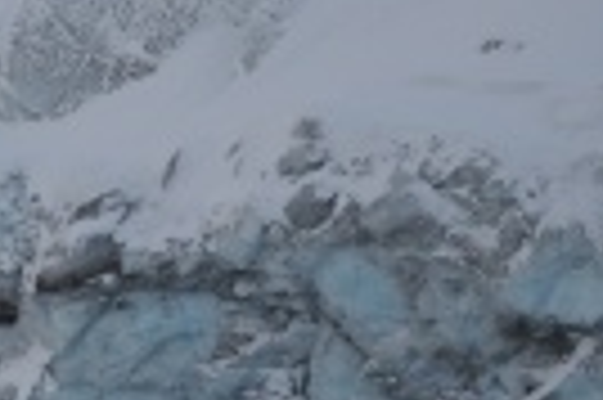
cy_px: 510
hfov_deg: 4.1
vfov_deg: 2.7
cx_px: -382
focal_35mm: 501
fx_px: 8381
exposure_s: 1/100
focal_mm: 70
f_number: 4.5
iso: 200
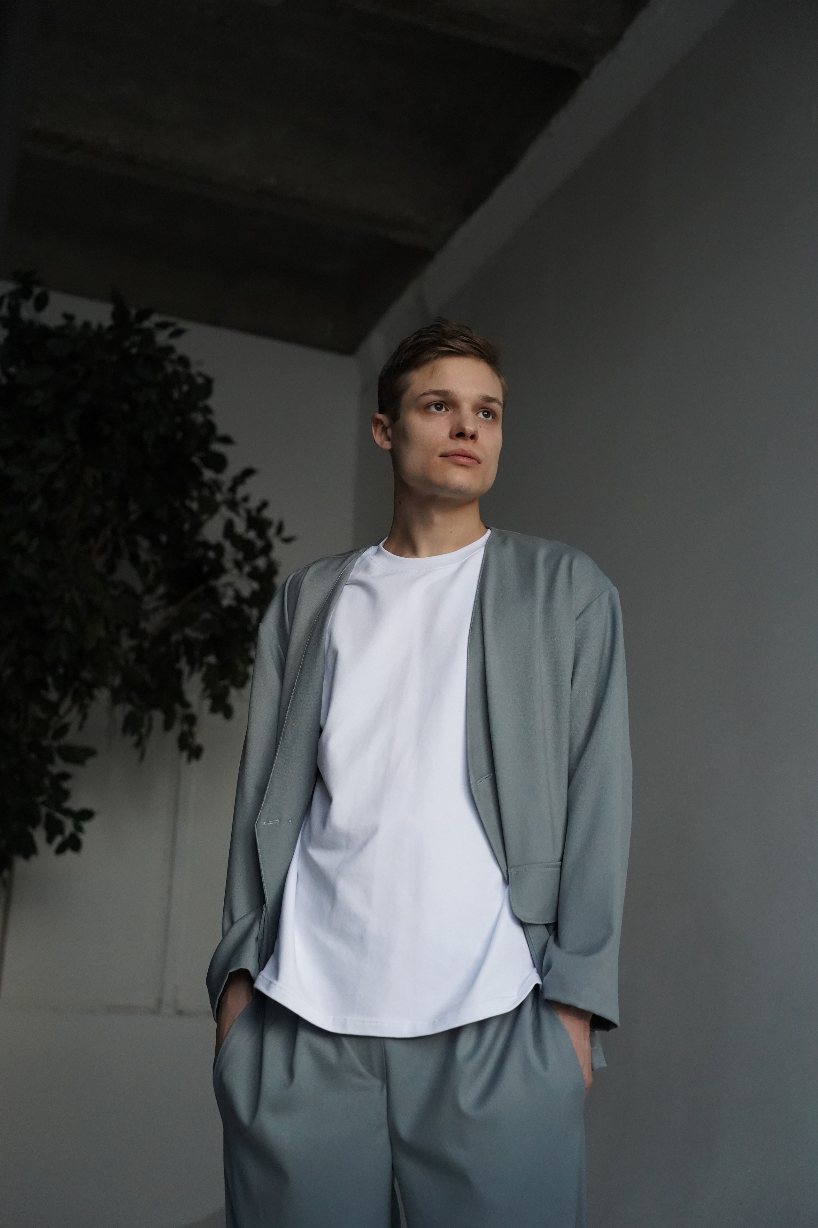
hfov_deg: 33.4
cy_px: 614
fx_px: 1363
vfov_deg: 48.5
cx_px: 409
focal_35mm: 40
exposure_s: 1/1250
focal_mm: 40
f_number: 2.8
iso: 6400
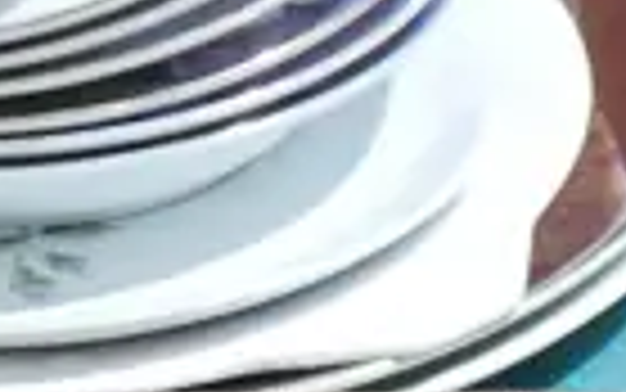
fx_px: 5342
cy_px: 2190
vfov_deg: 3.7
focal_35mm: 313
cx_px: 462
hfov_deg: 6.7
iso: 800
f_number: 4.5
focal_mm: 20
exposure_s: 1/60
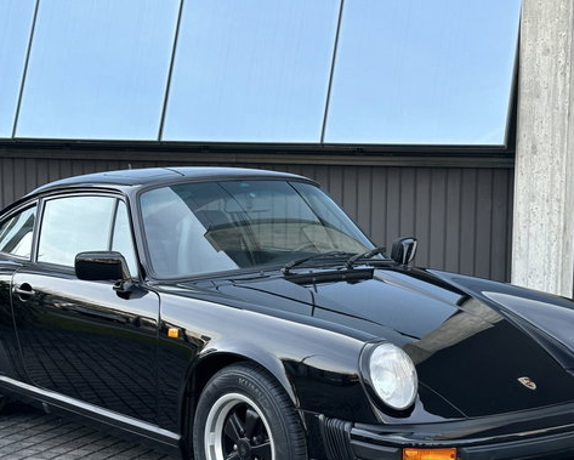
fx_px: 1292
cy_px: 290
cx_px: 295
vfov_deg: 20.1
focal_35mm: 76
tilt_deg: -7.0
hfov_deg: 25.0
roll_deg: -0.1
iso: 64
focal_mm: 6.86
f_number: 1.78
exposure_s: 1/597
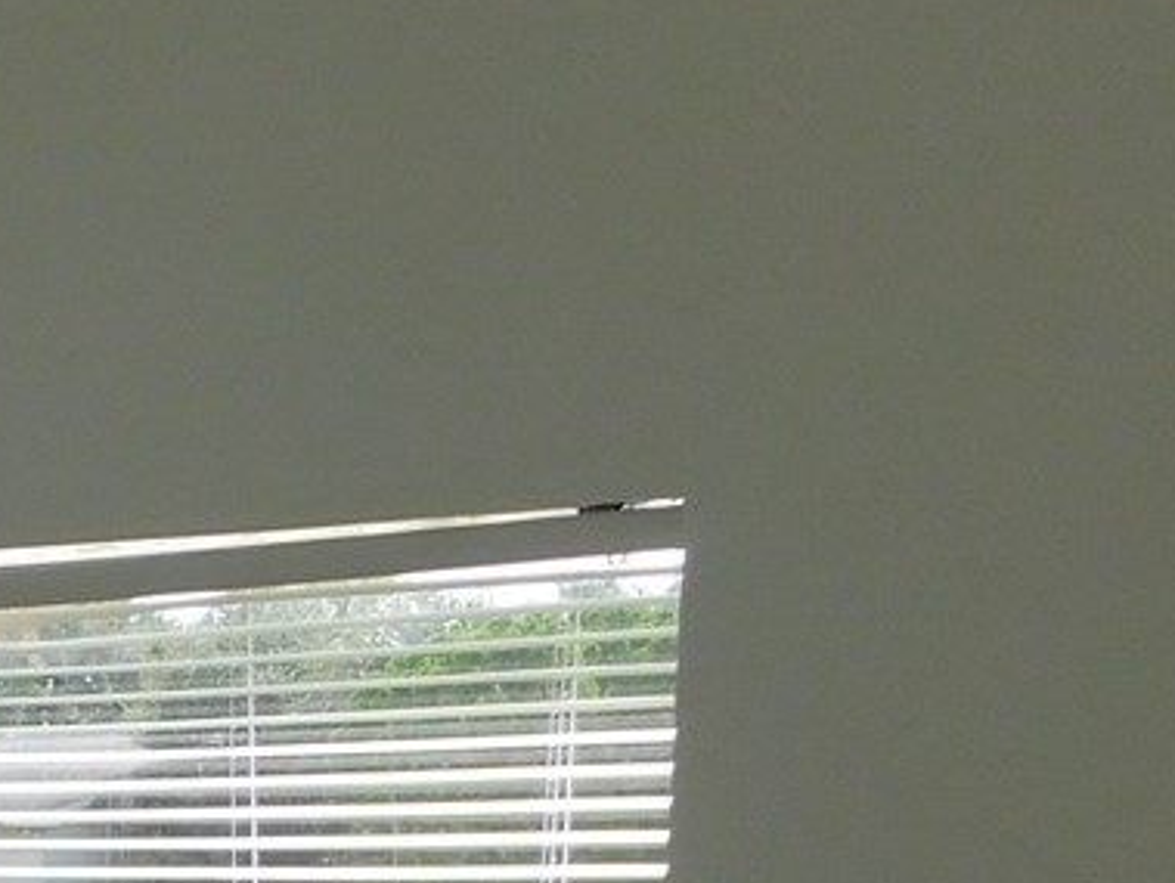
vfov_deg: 14.4
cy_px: 1280
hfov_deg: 17.5
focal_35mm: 97
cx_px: -738
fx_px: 3296
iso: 125
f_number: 3
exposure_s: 1/640
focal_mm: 4
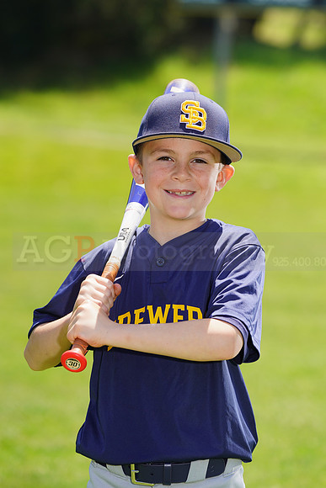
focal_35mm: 244
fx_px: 3312
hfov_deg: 5.6
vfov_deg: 8.4
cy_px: 244
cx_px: 163
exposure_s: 1/250
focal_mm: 244
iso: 100
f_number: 7.1
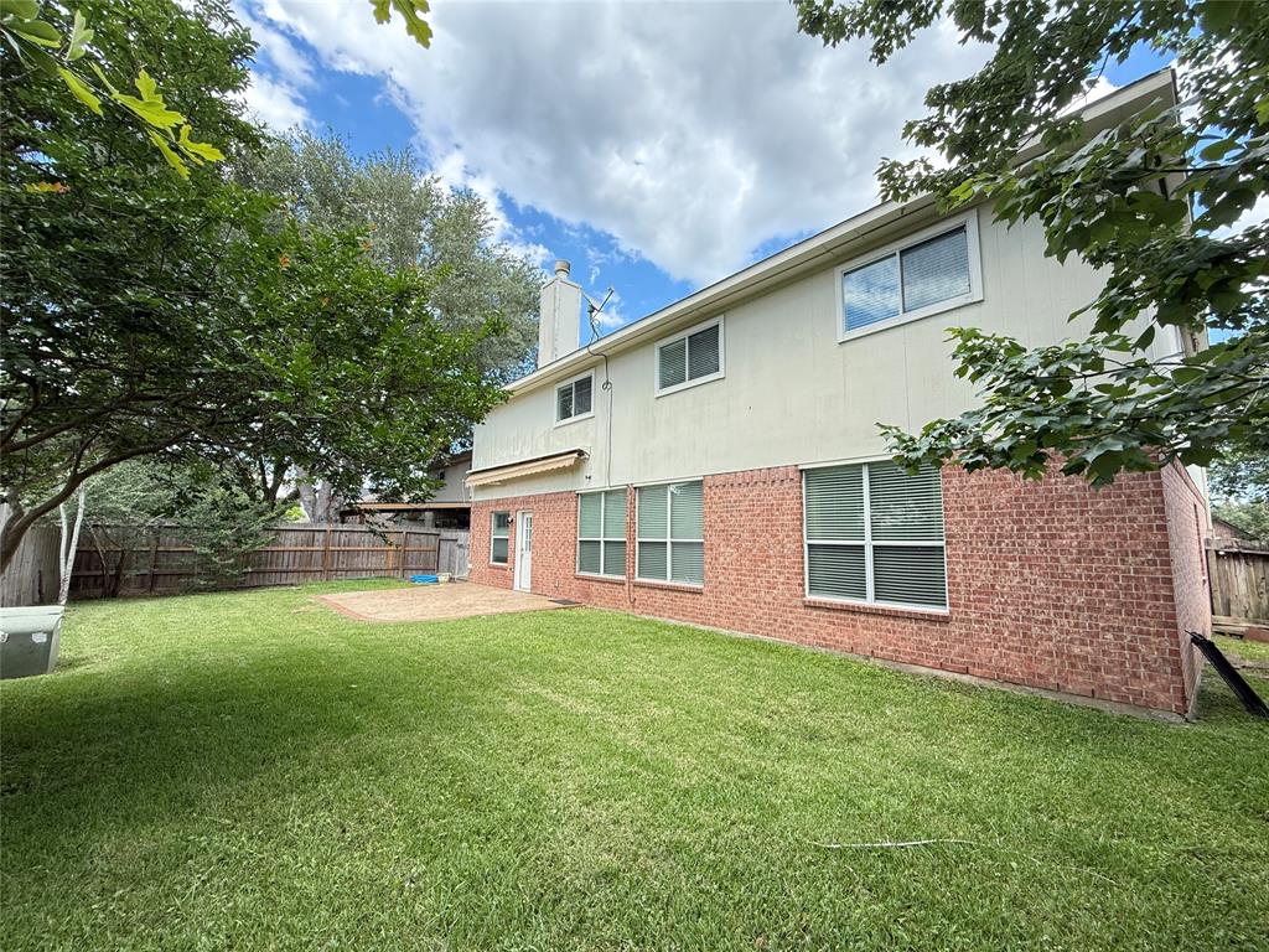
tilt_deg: +8.9
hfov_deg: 102.1
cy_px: 476
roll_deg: -0.4
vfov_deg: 85.7
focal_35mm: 14
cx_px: 634
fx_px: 513
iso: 64
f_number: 2.2
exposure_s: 1/268
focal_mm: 2.22
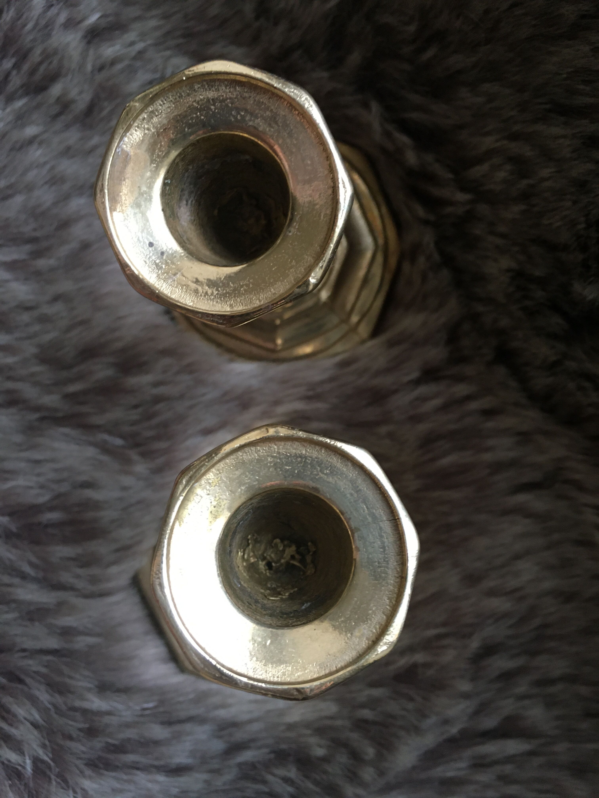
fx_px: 669
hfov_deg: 48.2
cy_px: 399
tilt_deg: -82.5
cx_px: 300
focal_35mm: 29
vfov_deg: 61.7
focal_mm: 4.15
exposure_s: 1/33
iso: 160
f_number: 2.2
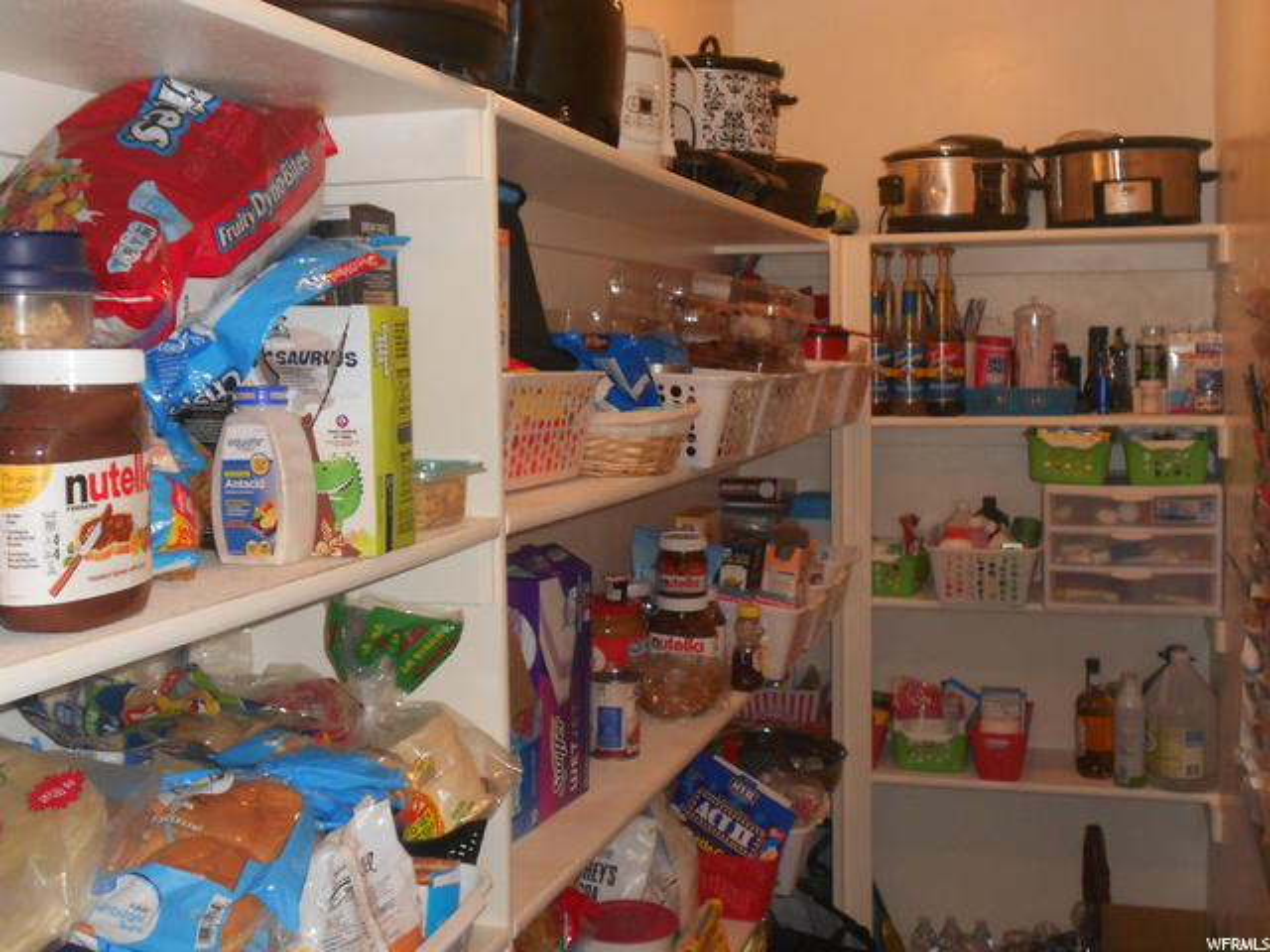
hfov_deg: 50.1
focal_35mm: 37
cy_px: 476
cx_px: 635
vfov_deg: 38.7
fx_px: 1357
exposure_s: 1/30
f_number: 3.9
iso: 200
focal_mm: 6.7
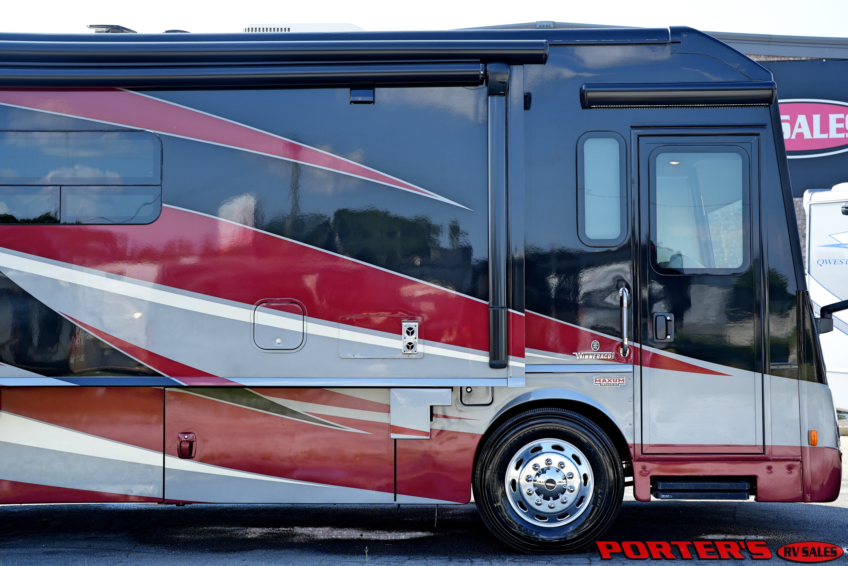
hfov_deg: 39.6
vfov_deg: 27.0
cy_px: 283
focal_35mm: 50
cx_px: 424
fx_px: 1178
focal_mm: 50
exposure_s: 1/200
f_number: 4
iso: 100
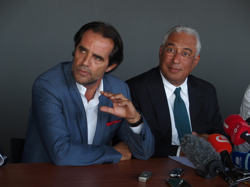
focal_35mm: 100
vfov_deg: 14.8
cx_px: 125
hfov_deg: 19.6
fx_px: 722
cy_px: 94
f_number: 2.8
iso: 200
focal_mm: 21.2
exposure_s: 1/125
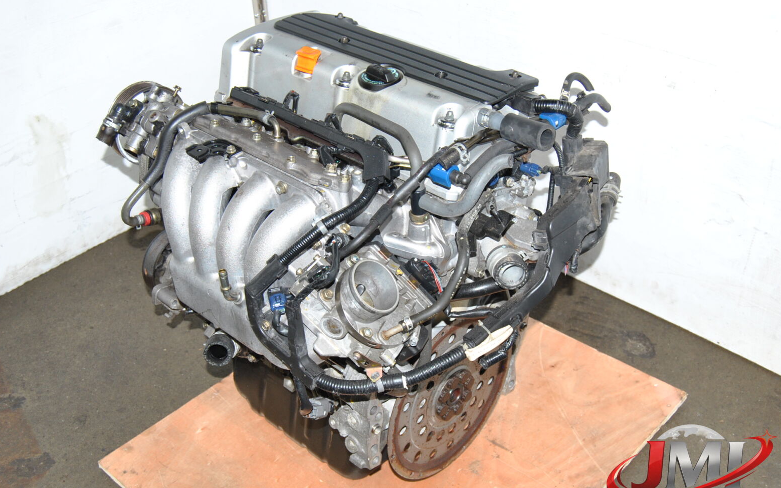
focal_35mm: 44
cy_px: 259
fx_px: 937
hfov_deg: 45.3
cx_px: 394
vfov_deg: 29.2
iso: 400
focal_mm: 28
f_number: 6.3
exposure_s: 1/200
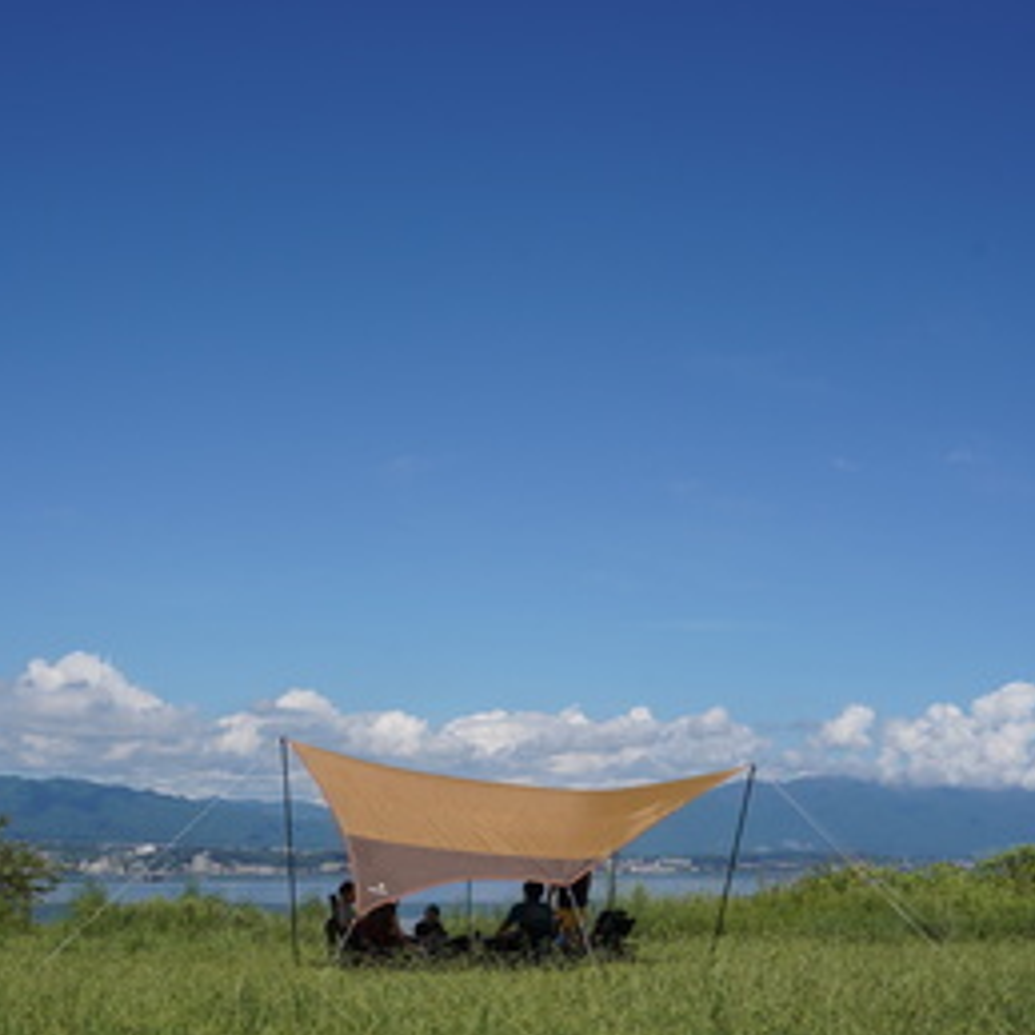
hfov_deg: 36.8
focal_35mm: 46
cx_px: 514
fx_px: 1556
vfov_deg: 36.7
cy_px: 599
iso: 100
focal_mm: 35
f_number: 8
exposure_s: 1/500
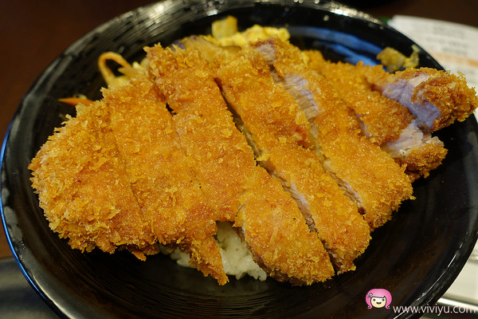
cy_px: 160
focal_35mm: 24
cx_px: 239
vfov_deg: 53.1
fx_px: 319
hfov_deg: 73.7
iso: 125
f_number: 2.8
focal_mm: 8.8
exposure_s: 1/40
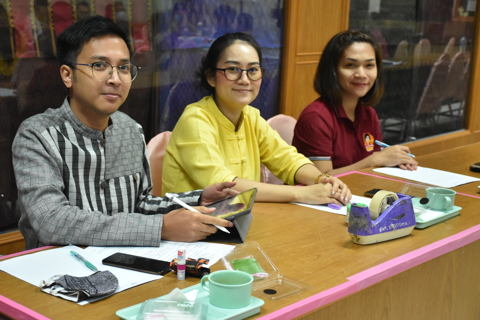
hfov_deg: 33.4
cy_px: 160
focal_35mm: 60
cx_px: 240
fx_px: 800
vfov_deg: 22.6
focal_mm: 40
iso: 3200
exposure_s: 1/200
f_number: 4.5
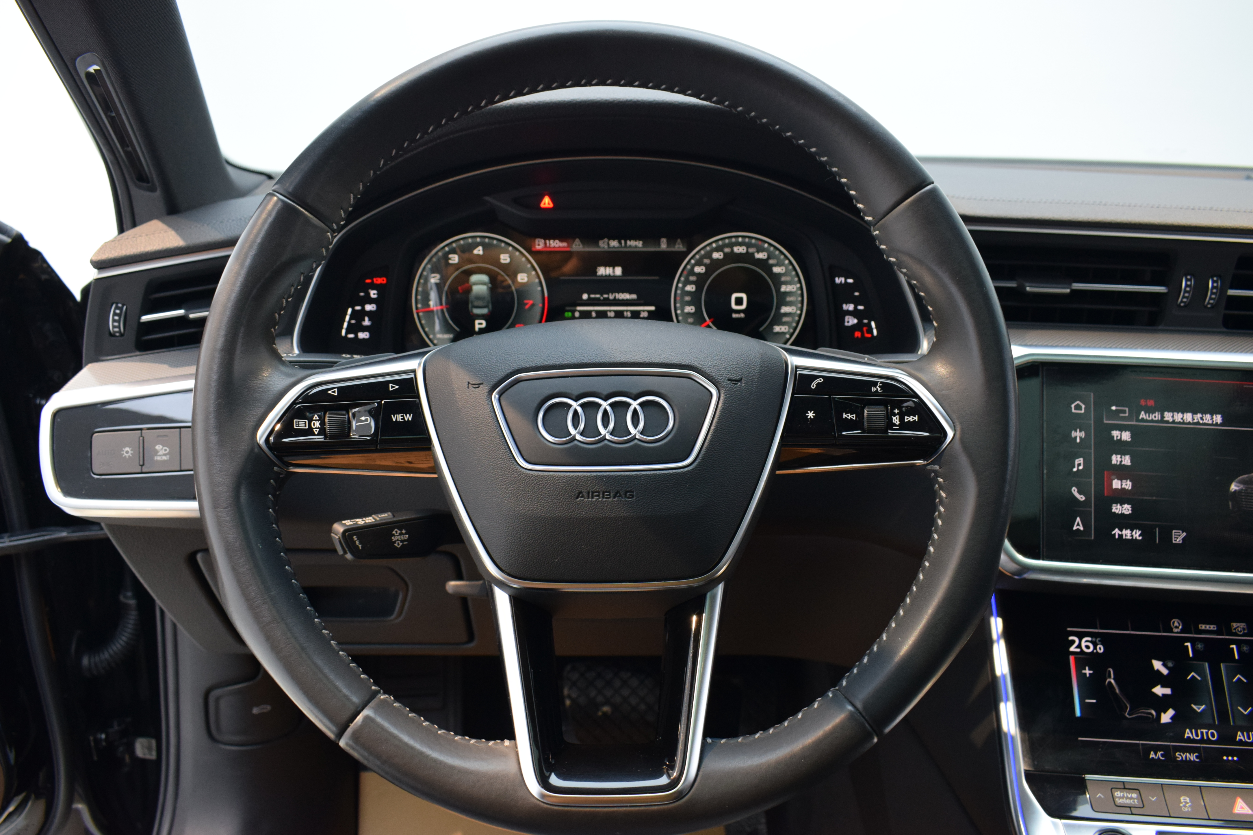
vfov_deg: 46.4
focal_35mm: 28
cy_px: 421
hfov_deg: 65.5
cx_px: 608
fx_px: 974
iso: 1000
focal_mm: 18
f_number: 5.6
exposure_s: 1/40
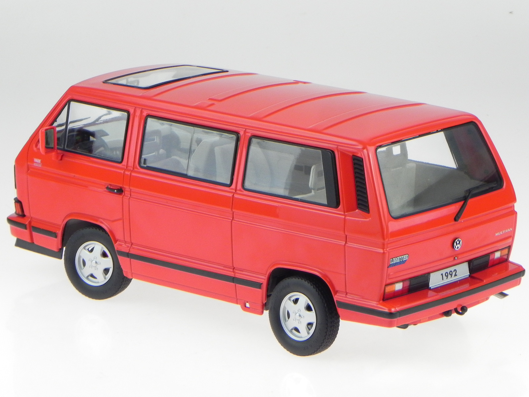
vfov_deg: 9.2
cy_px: 198
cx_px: 264
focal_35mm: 162
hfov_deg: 12.2
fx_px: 2476
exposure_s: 1/34.7
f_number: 8
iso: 267
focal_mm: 28.8
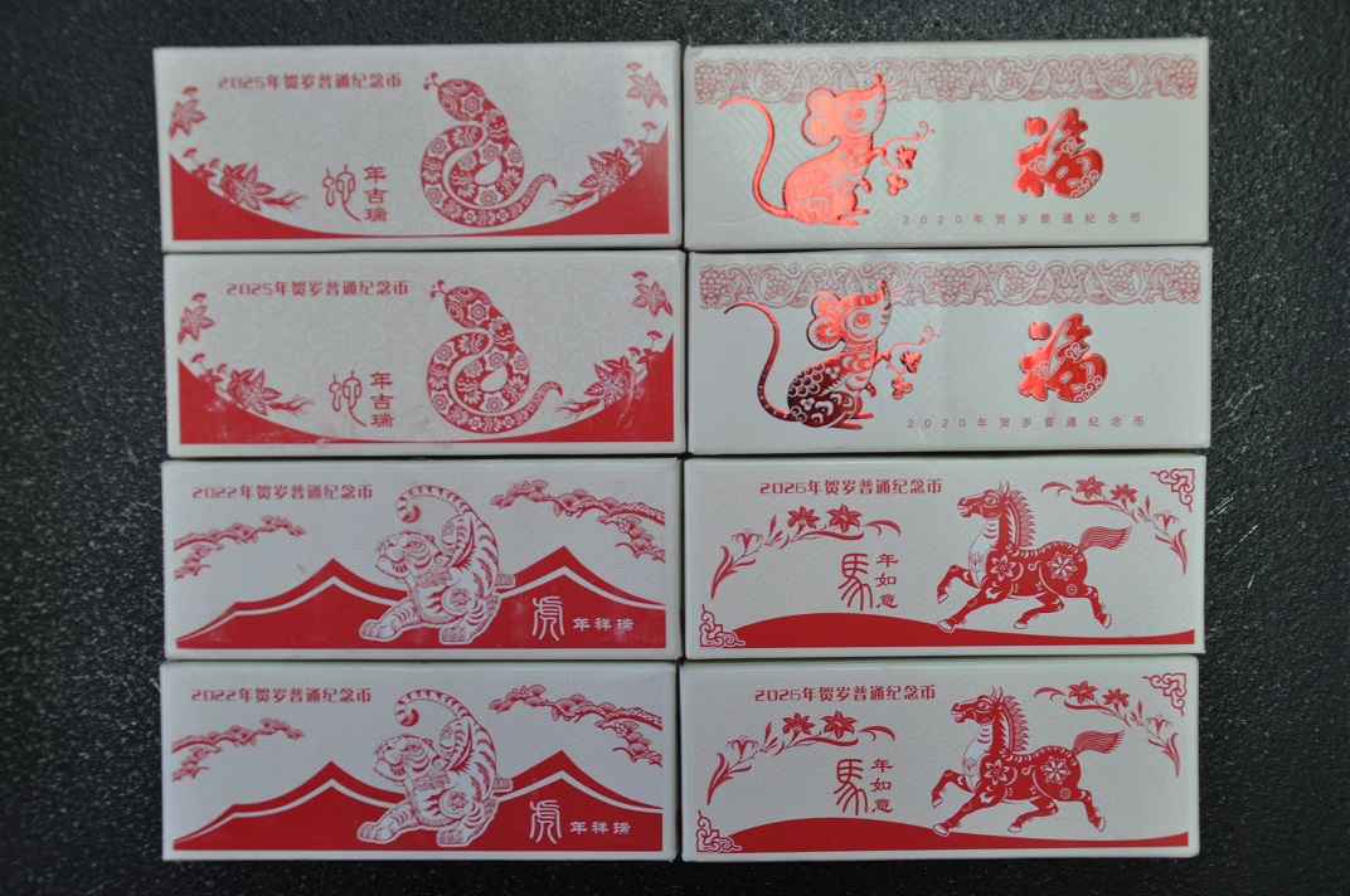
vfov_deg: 31.8
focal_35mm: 42
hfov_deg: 46.4
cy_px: 448
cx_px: 675
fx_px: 1573
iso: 400
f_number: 5
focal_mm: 28
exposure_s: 1/25
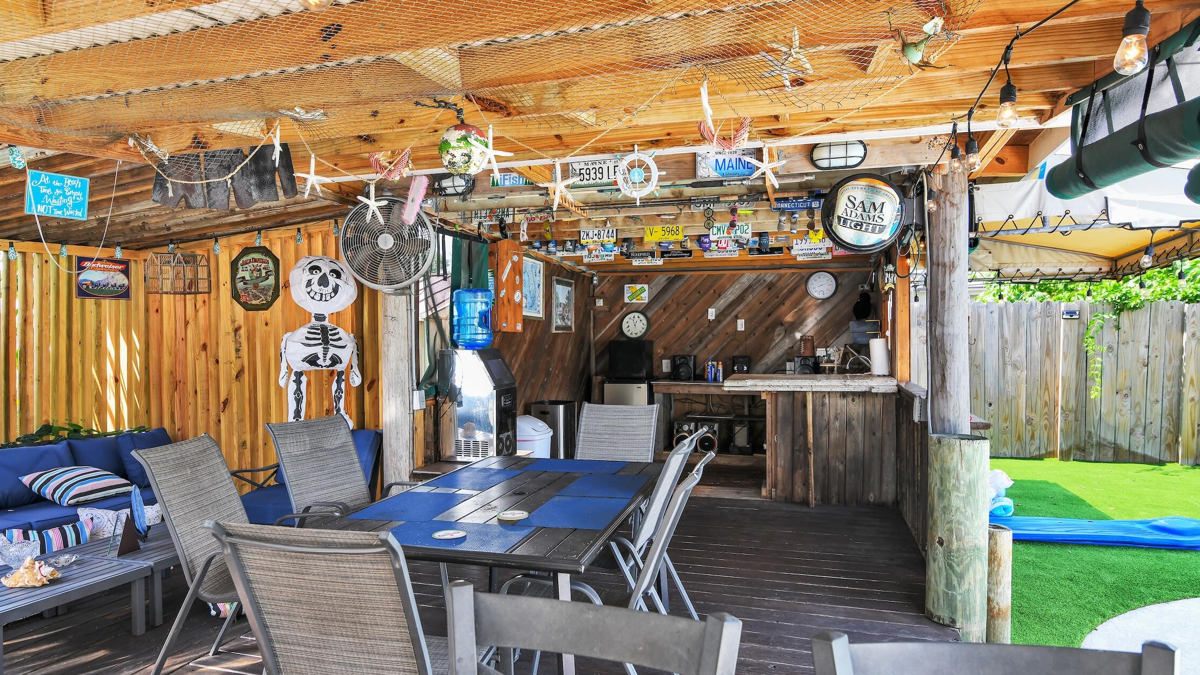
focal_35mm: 24
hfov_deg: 76.3
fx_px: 764
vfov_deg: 47.7
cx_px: 584
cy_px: 342
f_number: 8
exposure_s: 1/125
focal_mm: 22
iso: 400
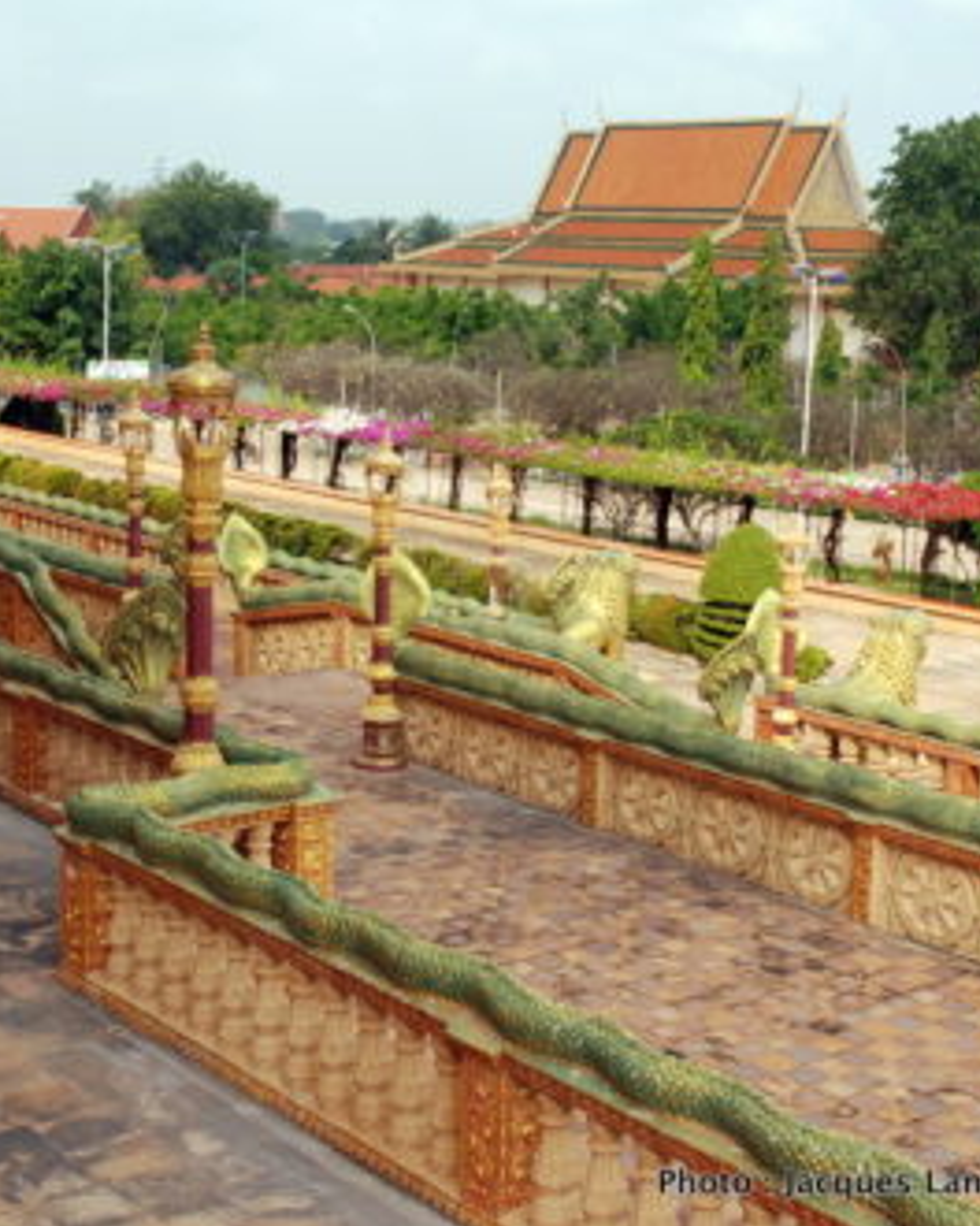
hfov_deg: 26.4
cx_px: 475
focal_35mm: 58
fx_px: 2092
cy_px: 615
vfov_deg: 32.6
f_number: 11
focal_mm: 27
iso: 100
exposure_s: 1/80
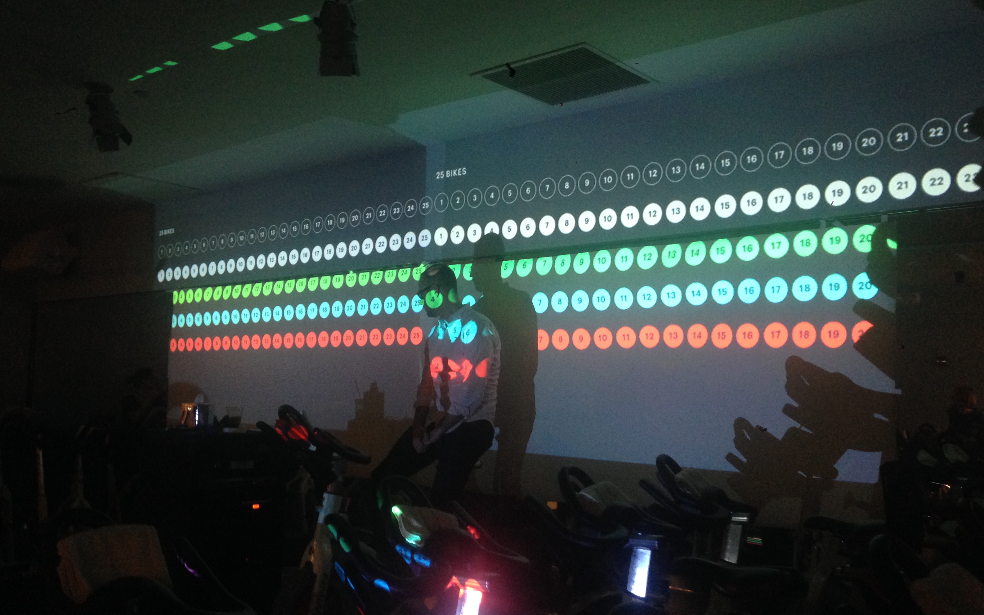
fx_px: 965
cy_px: 318
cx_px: 488
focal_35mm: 36
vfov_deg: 35.3
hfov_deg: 54.0
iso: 250
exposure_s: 1/20
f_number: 2.4
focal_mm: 4.12
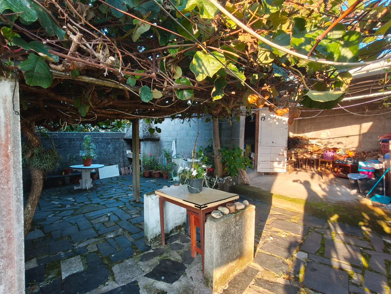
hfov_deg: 94.5
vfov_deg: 78.1
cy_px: 152
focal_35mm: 16
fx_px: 181
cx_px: 192
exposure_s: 1/50
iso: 100
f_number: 2.2
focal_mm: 1.67
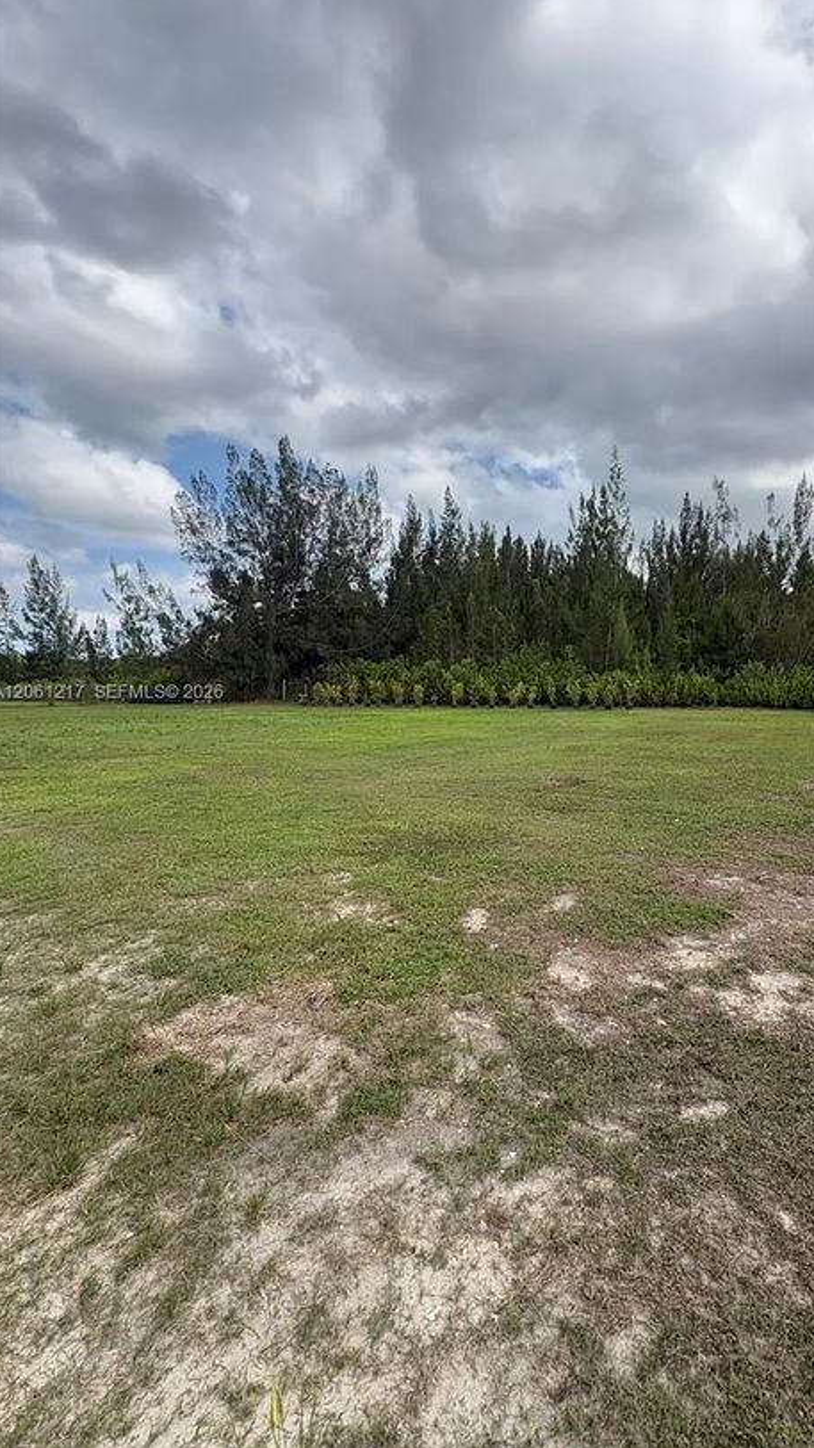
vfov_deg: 99.3
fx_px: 614
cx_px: 559
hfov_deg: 64.8
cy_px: 694
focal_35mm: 16
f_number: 2.2
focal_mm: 2.22
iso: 40
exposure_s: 1/1198
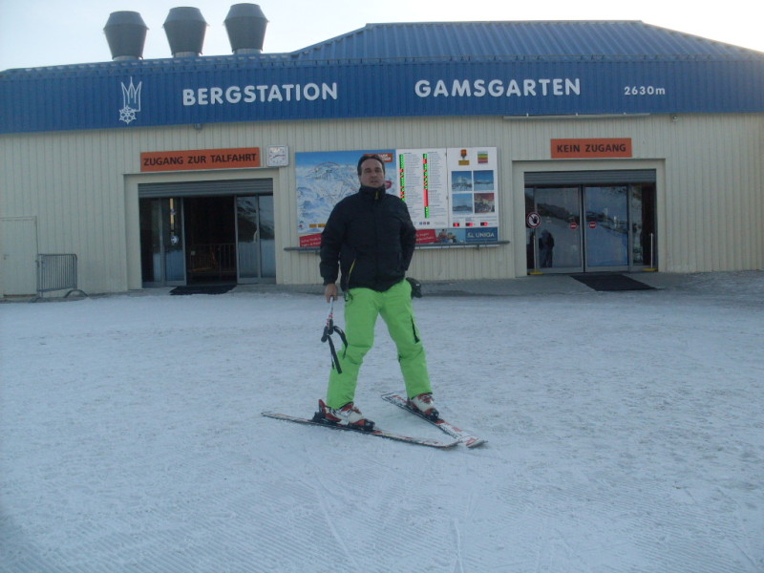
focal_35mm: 38
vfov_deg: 37.7
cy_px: 286
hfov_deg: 49.0
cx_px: 382
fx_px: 839
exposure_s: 1/250
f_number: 2.8
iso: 80
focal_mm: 6.3
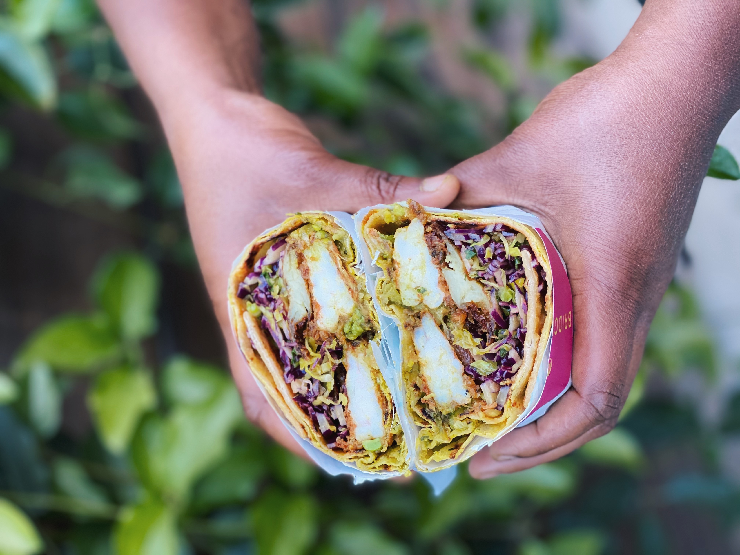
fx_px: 1112
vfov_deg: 28.0
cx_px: 370
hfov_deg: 36.8
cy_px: 278
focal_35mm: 52
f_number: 2
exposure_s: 1/122
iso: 64
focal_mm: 6
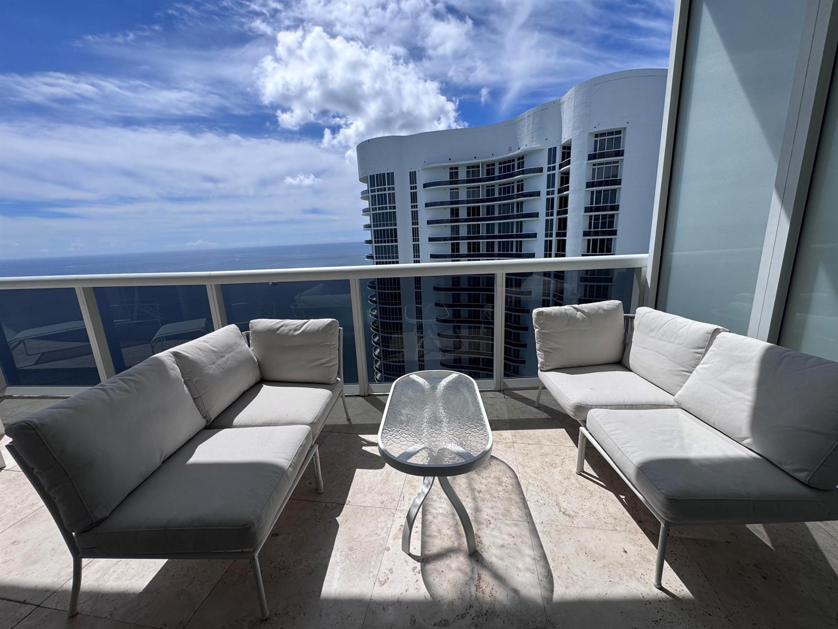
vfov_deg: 85.7
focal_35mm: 14
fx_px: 339
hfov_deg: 102.1
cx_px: 419
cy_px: 314
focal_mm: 2.22
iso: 50
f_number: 2.2
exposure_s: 1/3906
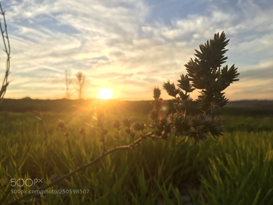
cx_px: 136
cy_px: 102
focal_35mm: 29
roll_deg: +1.4
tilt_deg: +1.4
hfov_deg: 61.7
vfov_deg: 48.2
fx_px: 229
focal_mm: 4.15
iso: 25
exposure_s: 1/596
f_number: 2.2
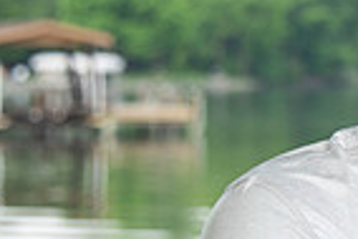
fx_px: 3454
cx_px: 598
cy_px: 172
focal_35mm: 347
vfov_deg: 4.0
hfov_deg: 5.8
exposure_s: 1/160
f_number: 5.6
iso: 320
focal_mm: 85
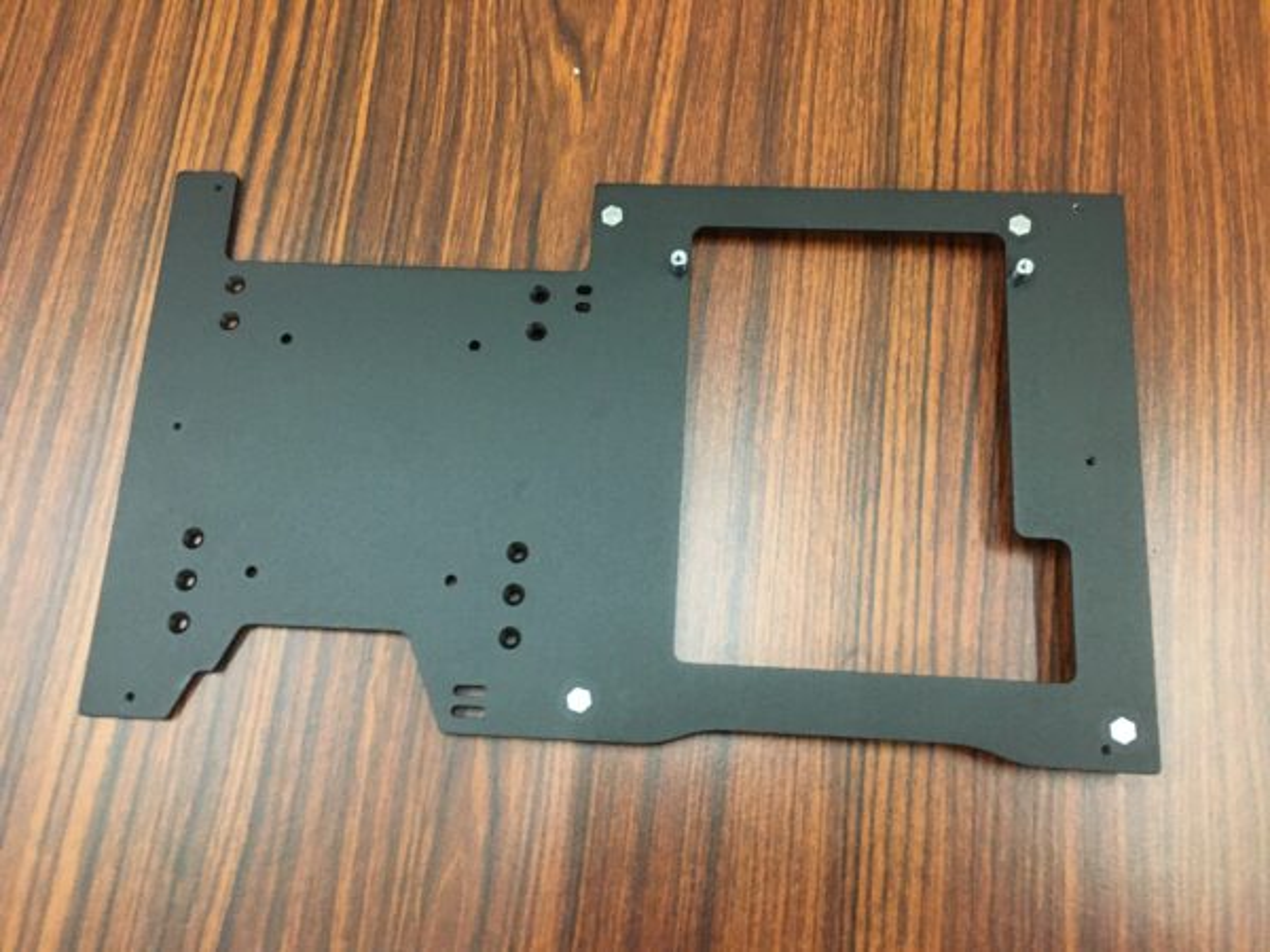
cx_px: 635
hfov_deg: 61.7
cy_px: 476
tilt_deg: -73.5
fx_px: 1064
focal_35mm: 29
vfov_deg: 48.2
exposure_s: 1/30
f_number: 2.2
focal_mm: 4.15
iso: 200
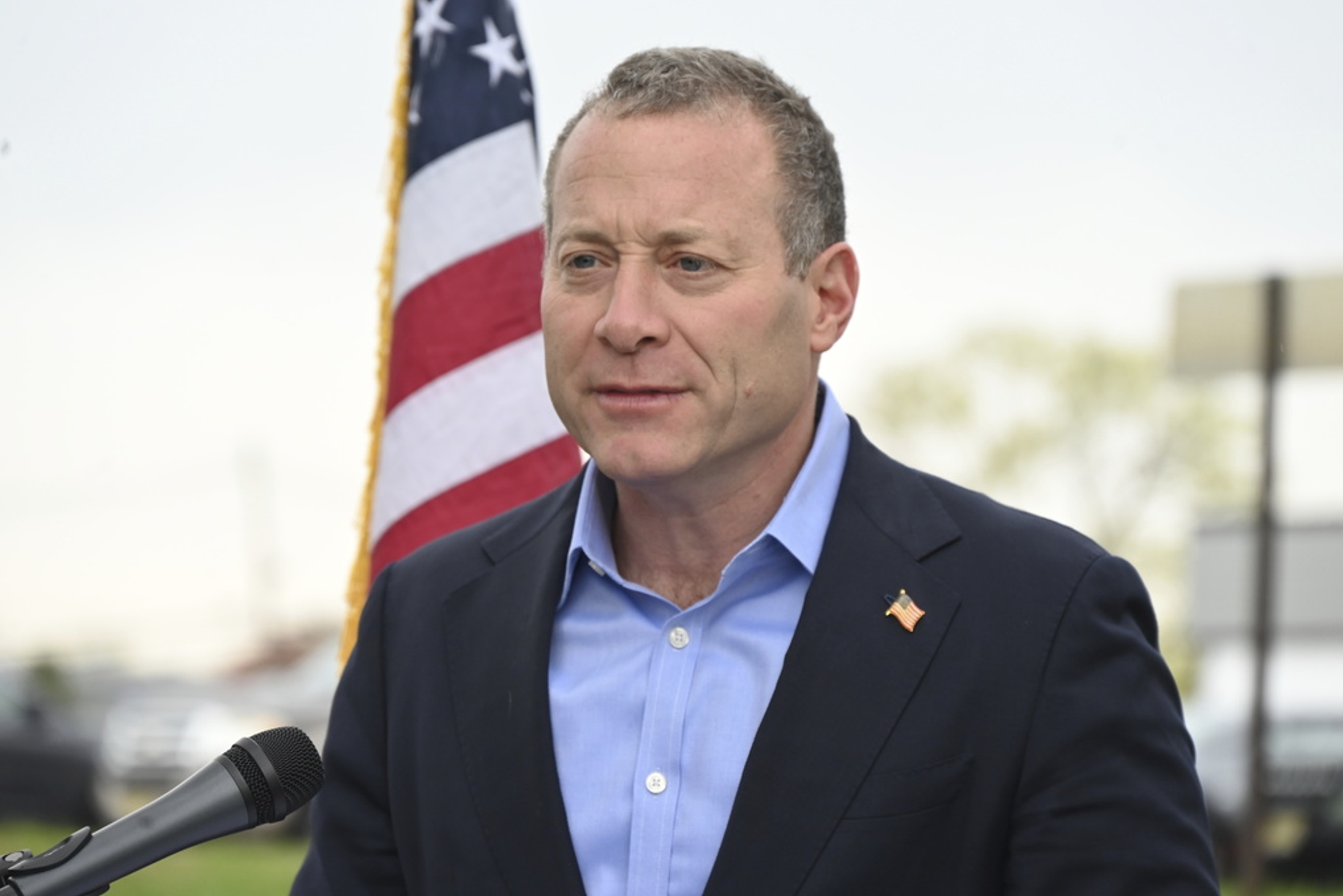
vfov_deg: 8.8
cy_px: 450
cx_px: 674
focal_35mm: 156
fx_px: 5820
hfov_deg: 13.2
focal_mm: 155
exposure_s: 1/500
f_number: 6.3
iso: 1100
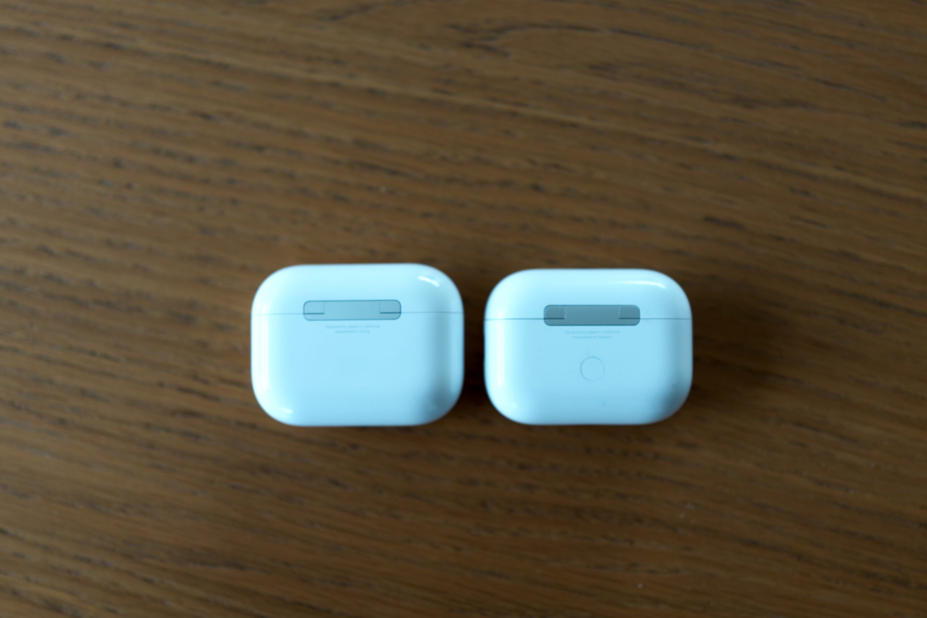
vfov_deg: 37.8
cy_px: 309
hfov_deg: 54.4
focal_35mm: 35
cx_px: 464
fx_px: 901
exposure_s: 1/200
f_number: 2
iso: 100
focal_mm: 35
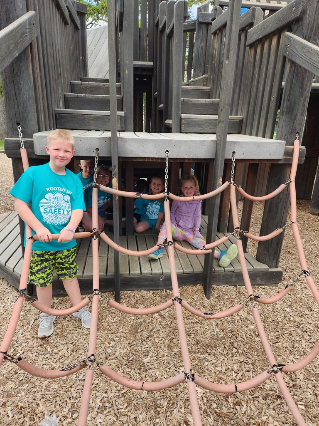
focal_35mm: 23
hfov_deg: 58.9
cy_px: 213
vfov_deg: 73.9
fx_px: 283
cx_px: 160
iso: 20
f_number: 1.8
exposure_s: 1/241
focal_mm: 5.4
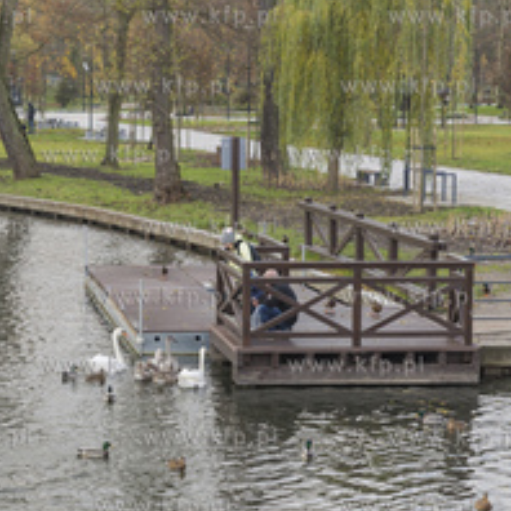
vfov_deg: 14.5
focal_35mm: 120
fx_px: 2004
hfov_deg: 14.4
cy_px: 262
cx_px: 54
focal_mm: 70
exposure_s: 1/400
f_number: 4.5
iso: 400
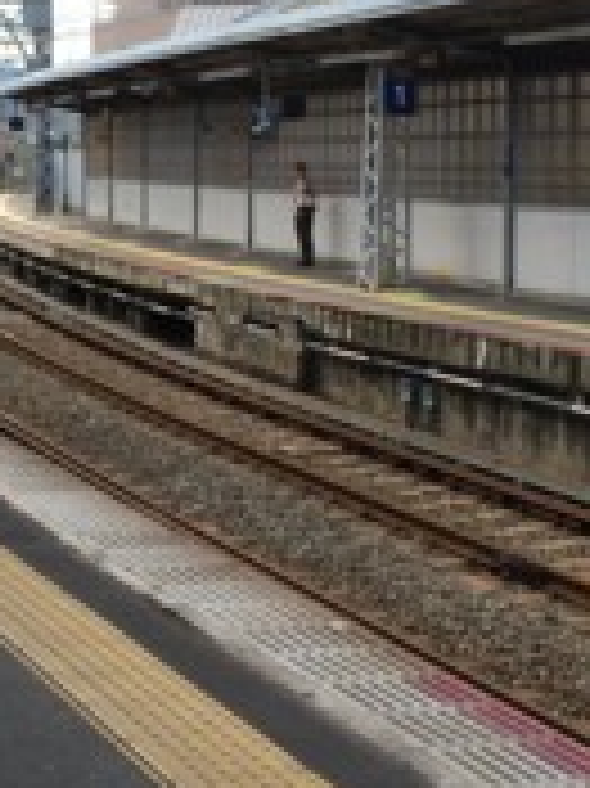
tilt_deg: -3.6
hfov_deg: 19.9
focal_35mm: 73
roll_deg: +2.3
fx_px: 1661
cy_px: 212
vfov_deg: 26.4
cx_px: 113
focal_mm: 4.15
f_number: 2.2
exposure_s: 1/912
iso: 32
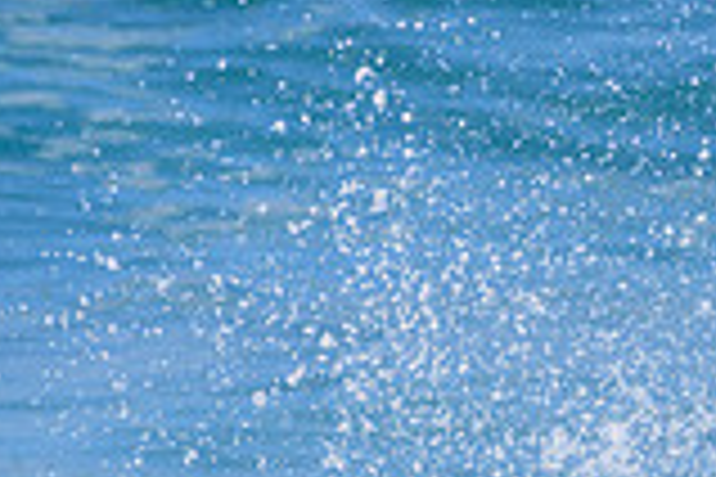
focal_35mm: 2740
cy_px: 668
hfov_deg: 0.8
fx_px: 54491
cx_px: 1198
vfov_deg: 0.5
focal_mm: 500
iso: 250
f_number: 5.6
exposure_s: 1/2000
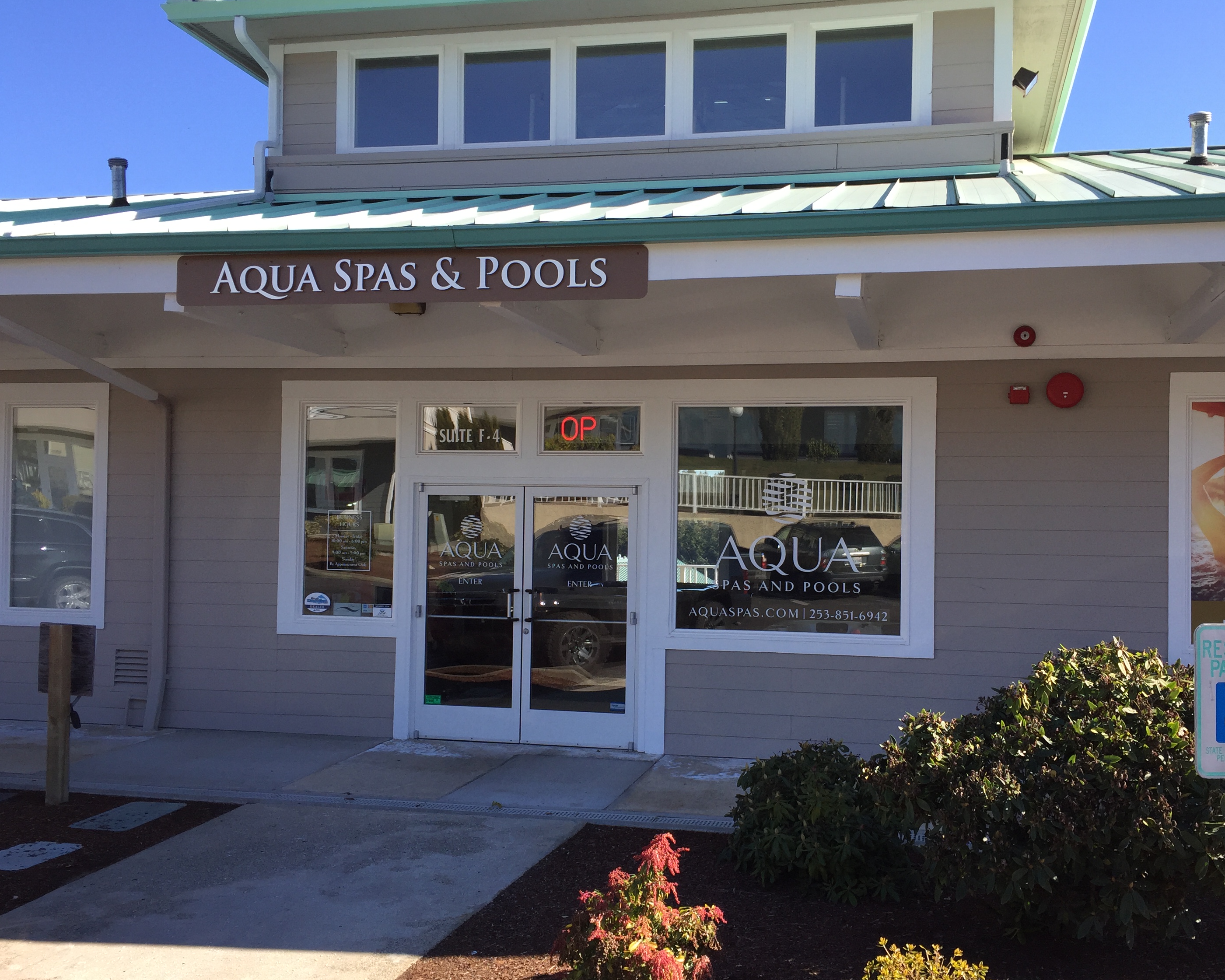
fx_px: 1196
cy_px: 524
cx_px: 690
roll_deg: -1.1
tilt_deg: +1.1
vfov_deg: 44.5
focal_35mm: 33
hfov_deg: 54.1
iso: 32
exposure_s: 1/719
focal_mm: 4.15
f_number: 2.2
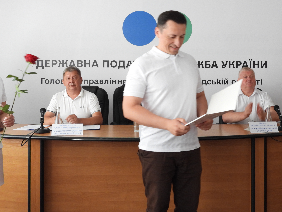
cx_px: 161
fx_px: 383
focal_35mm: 47
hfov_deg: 40.3
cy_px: 70
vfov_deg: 30.7
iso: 360
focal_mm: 5.9
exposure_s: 1/30
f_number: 3.2
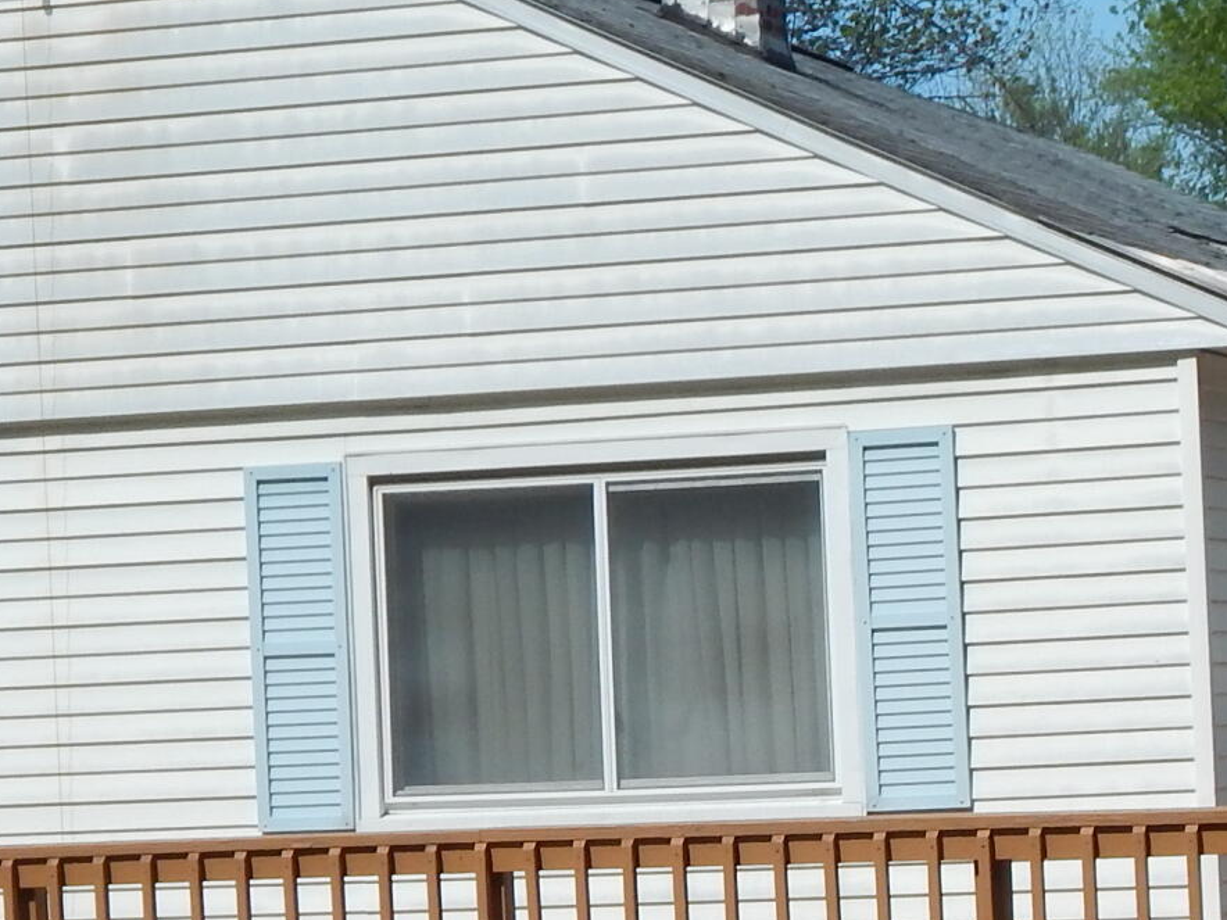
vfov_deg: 10.1
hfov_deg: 13.5
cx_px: 851
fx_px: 5175
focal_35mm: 146
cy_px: 845
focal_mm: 7.7
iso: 125
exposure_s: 1/1500
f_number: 3.6
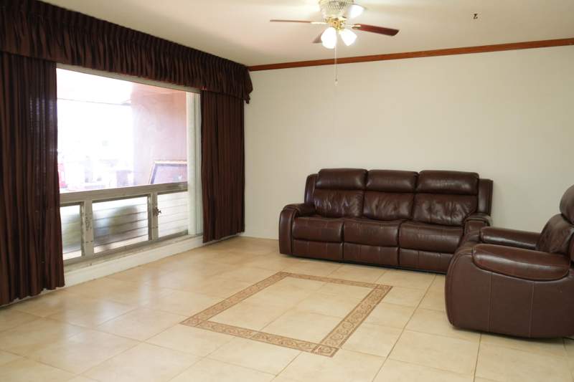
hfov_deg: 65.5
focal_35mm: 28
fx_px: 446
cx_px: 287
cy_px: 191
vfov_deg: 46.4
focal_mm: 28
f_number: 4
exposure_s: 1/160
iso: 1250
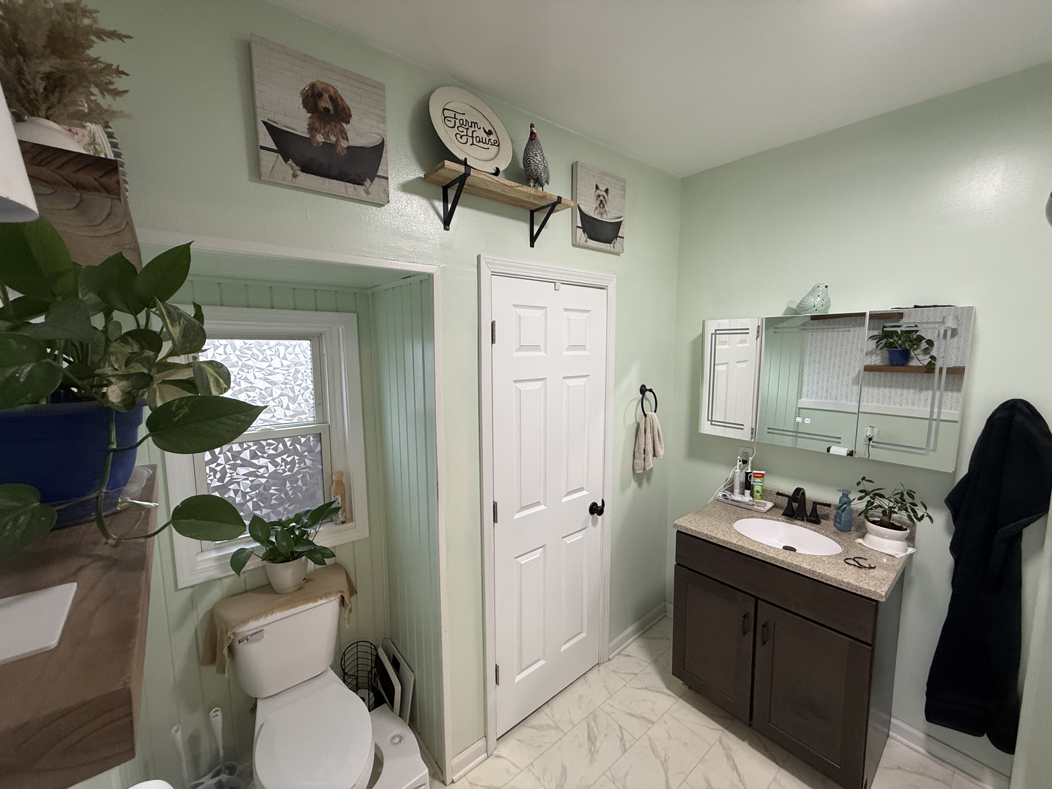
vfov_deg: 85.7
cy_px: 394
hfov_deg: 102.1
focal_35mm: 14
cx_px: 526
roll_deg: +0.7
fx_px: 425
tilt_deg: -6.0
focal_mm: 2.22
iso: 160
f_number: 2.2
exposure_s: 1/60
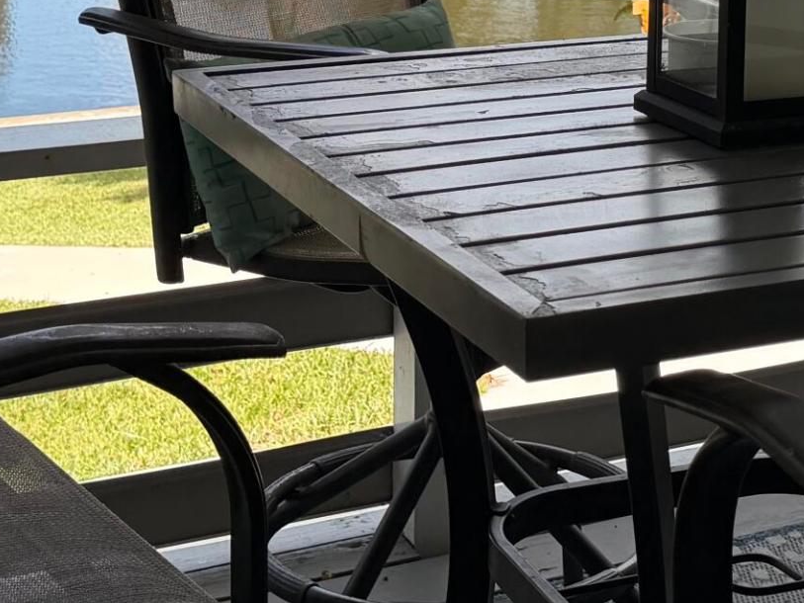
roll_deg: -0.8
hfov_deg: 22.8
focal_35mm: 85
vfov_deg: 16.8
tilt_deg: -8.3
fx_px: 1975
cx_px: 585
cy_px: -76
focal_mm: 6.76
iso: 100
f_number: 1.78
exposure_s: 1/2525
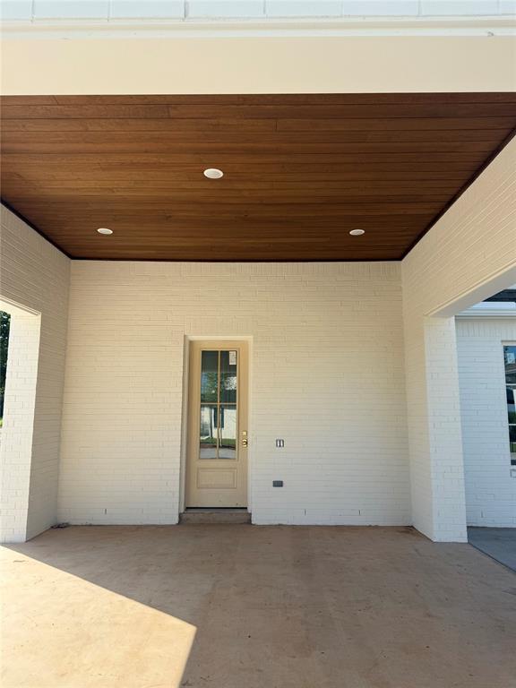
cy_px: 344
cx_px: 258
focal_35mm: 24
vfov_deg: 71.6
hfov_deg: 56.8
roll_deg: -0.3
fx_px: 477
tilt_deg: +9.2
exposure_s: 1/2000
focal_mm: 6.76
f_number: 1.78
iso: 80
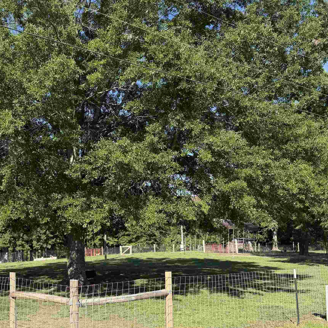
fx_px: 407
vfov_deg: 43.4
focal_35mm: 38
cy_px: 213
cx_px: 128
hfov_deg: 43.6
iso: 80
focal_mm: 6.76
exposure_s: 1/2299
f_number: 1.78
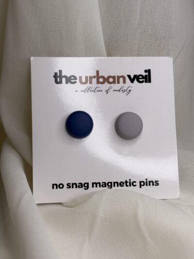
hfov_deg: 28.0
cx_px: 97
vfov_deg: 36.8
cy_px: 130
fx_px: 388
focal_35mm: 52
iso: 32
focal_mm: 5.96
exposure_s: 1/397
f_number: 1.6
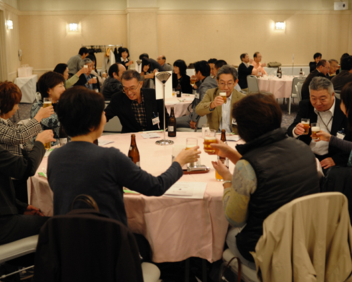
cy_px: 142
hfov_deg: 45.8
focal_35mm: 40
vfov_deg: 37.3
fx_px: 417
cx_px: 166
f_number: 2.8
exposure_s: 1/100
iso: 1400
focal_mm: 35
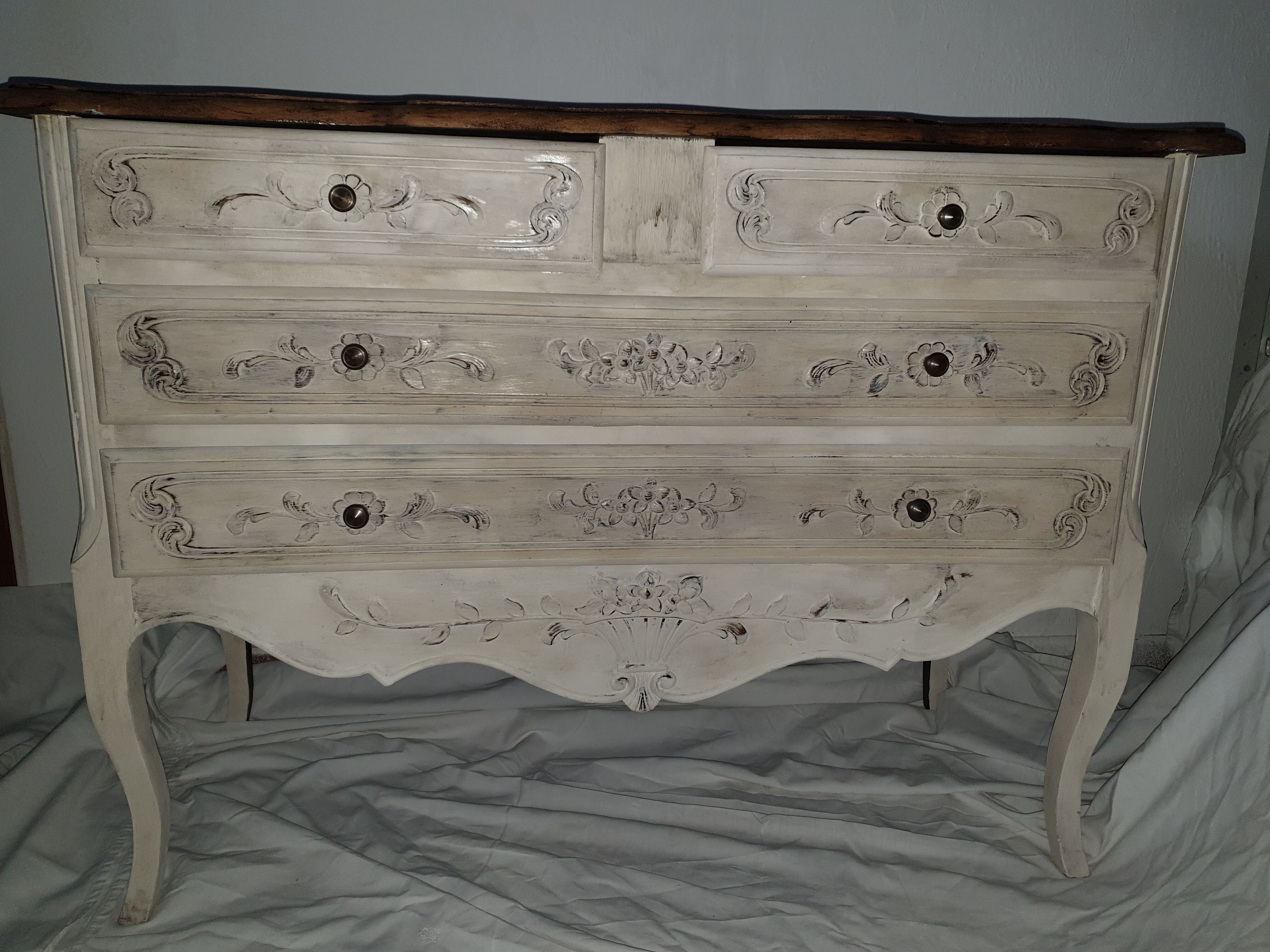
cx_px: 635
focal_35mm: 26
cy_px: 476
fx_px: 954
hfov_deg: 67.3
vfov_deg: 53.1
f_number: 1.5
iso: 50
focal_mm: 4.3
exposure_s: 1/50
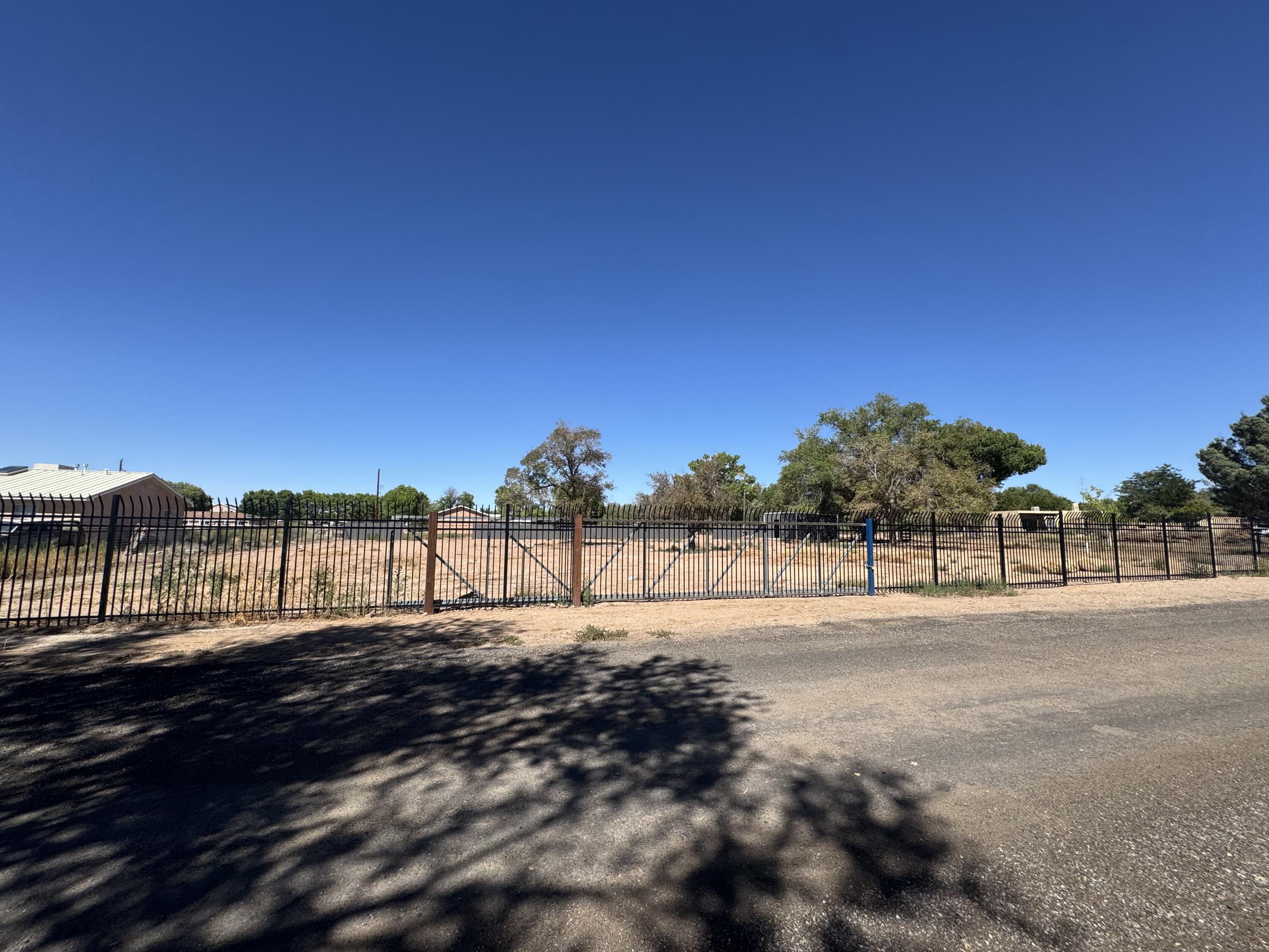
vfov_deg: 85.7
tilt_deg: +4.7
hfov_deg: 102.1
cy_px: 476
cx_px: 634
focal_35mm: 14
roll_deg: -1.3
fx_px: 513
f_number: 2.2
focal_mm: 2.22
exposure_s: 1/2146
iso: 50
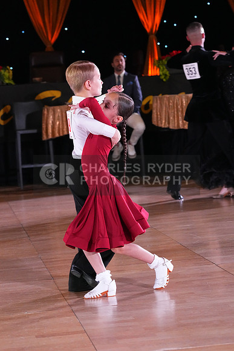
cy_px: 176
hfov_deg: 14.1
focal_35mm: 97
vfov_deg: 21.0
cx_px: 117
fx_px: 945
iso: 8000
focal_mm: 97
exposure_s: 1/400
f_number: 5.6
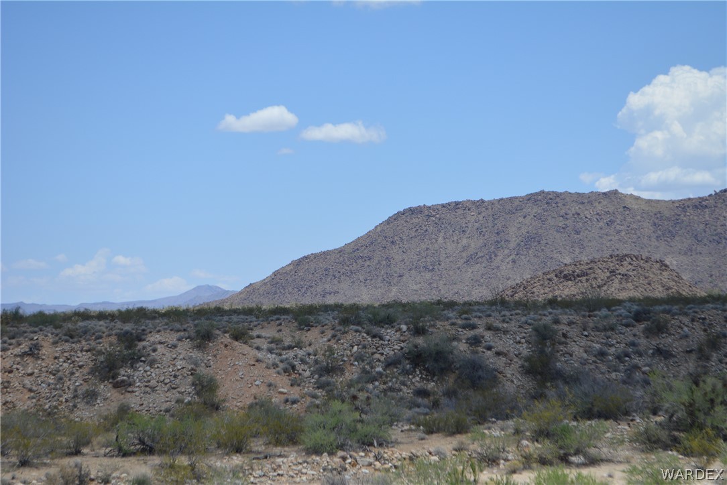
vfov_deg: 16.6
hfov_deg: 24.6
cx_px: 364
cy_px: 242
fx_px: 1667
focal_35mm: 82
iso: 400
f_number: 7.1
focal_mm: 55
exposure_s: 1/1600
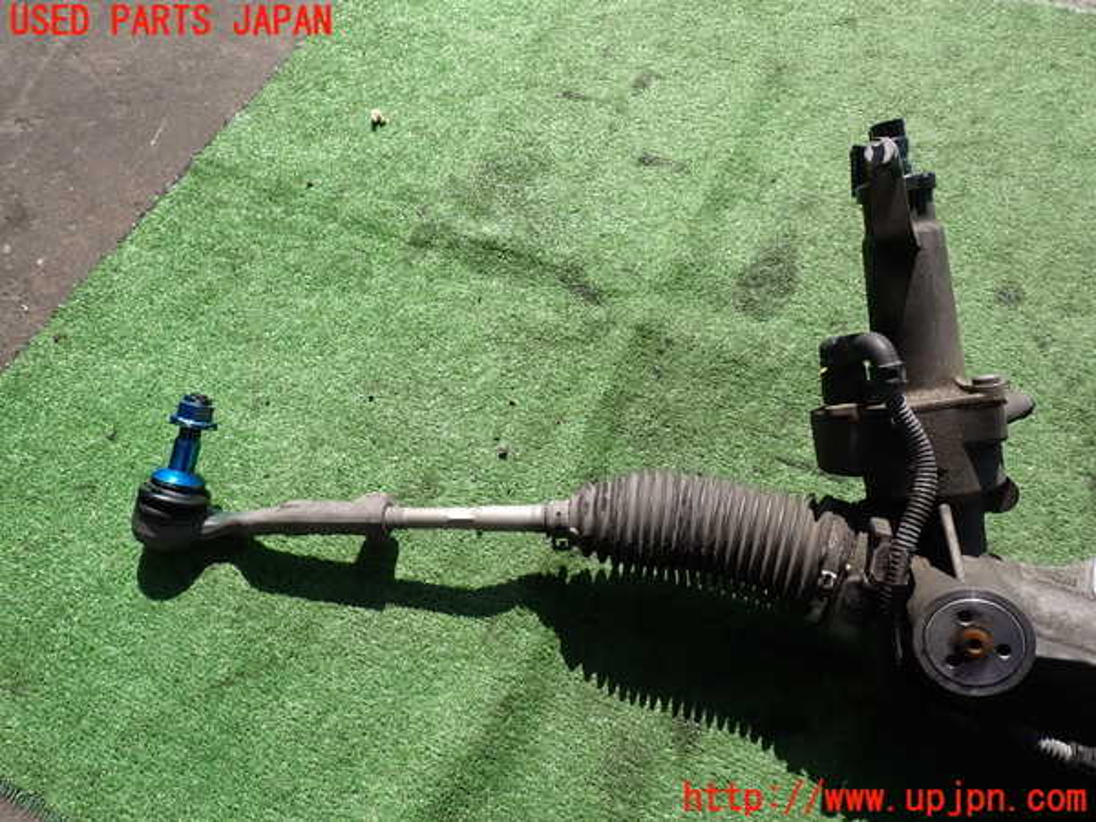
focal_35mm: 25
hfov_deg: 69.4
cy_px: 411
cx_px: 548
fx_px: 792
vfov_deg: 54.9
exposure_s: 1/1000
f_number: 2.8
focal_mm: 4.5
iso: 100
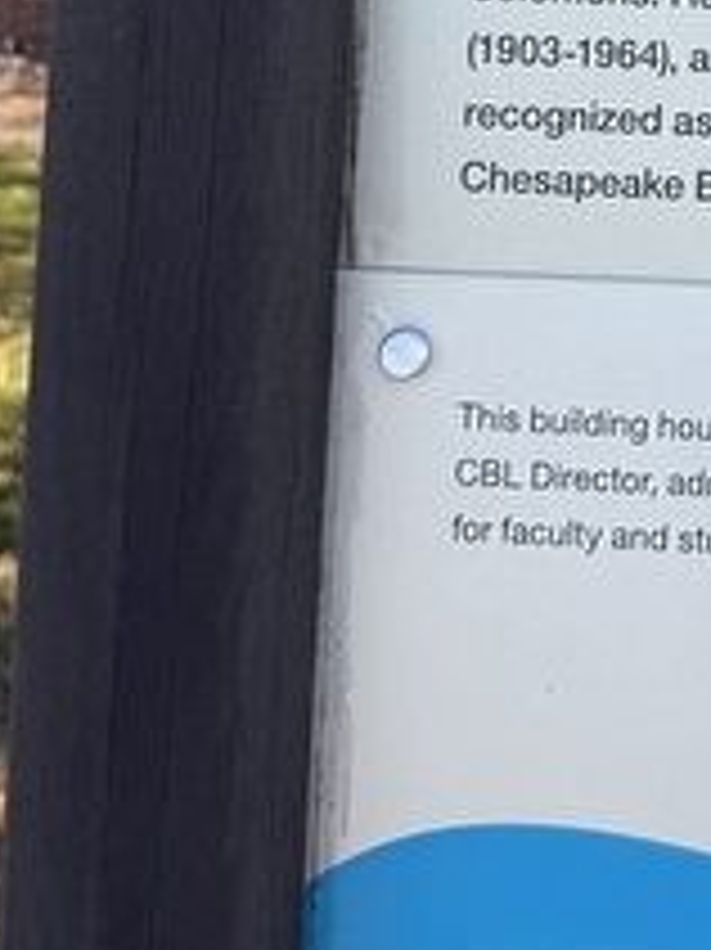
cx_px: 918
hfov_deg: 15.5
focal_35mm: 91
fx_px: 2495
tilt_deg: +3.1
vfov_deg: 20.0
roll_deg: -3.3
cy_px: -243
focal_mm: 6.76
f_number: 1.78
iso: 80
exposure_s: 1/1385
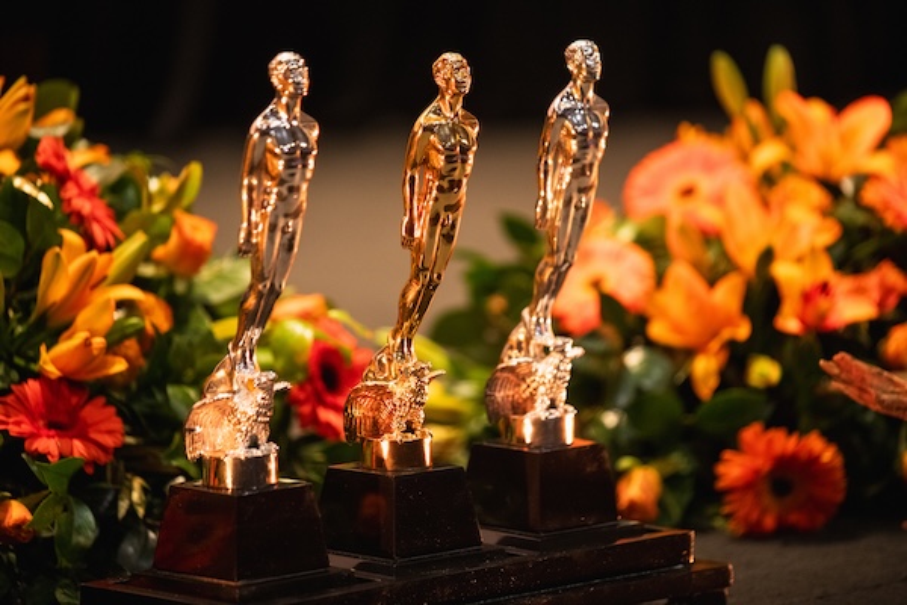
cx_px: 454
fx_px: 5038
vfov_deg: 6.9
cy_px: 302
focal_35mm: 200
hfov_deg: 10.3
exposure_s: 1/50
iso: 1600
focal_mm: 200
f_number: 2.8
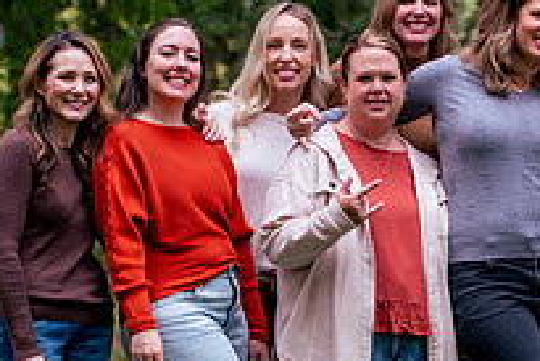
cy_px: 194
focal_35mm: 358
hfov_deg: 5.7
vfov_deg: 3.8
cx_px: 548
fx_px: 5374
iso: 200
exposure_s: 1/250
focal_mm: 125
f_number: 5.6
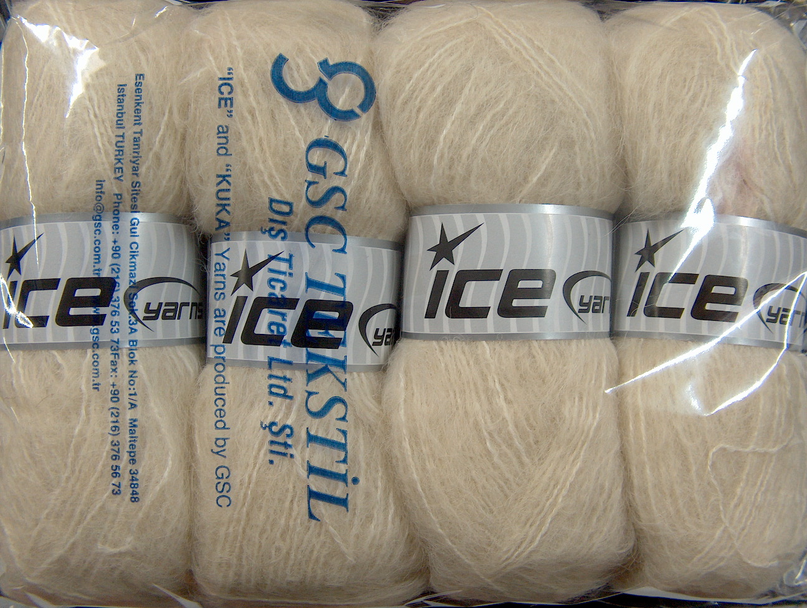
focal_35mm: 37
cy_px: 304
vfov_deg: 38.8
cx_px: 404
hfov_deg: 50.1
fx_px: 864
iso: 200
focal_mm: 7.6
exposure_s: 1/11.8
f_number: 2.8
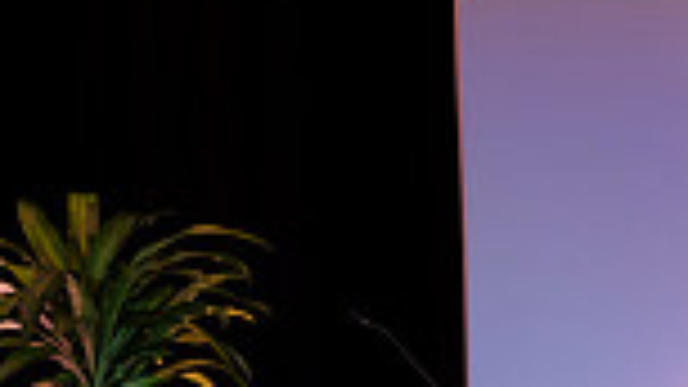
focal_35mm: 342
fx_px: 6238
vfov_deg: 3.5
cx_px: 850
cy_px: 407
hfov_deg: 6.3
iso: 360
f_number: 2.8
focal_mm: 86
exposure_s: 1/125
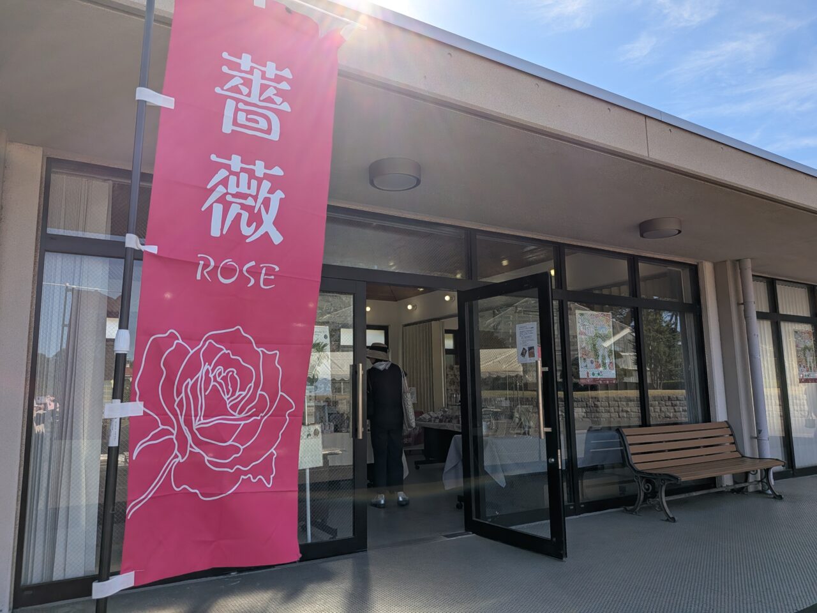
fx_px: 566
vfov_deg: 56.8
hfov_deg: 71.6
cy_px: 306
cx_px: 408
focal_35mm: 24
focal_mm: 4.53
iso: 27
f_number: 1.7
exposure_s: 1/1337
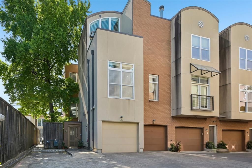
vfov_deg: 58.3
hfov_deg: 79.9
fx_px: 150
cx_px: 126
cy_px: 84
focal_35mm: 22
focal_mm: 21.5
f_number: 8
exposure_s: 1/320
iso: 400
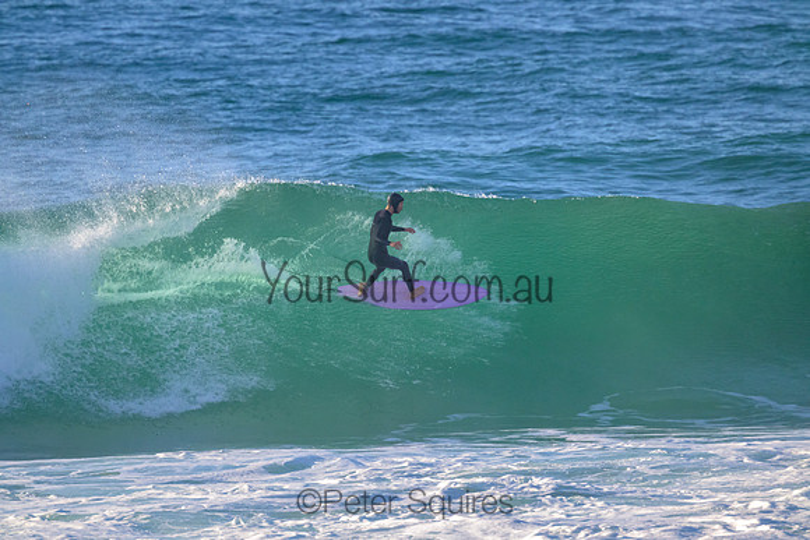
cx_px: 405
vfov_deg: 1.7
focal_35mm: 800
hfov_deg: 2.6
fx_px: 18003
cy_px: 270
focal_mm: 800
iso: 2500
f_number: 11
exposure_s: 1/1600
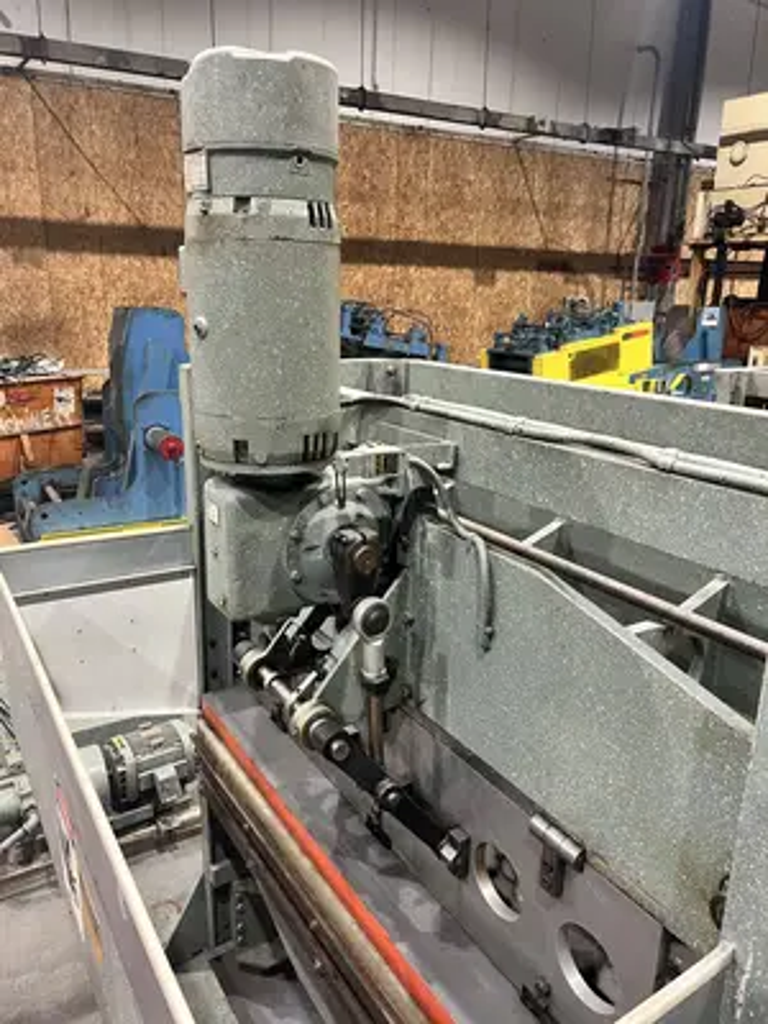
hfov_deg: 53.1
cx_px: 384
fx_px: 769
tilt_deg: -14.4
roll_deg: -1.9
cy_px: 512
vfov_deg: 67.3
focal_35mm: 26
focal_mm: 5.7
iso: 160
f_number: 1.5
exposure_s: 1/60
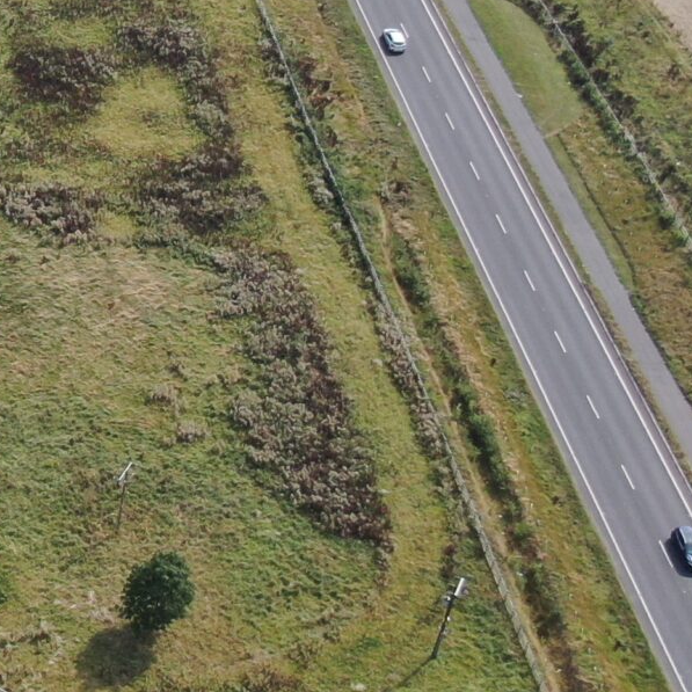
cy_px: 248
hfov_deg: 17.1
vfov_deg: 19.0
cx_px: -369
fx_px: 2058
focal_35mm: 91
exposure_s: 1/640
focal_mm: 4.39
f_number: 2.8
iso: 100
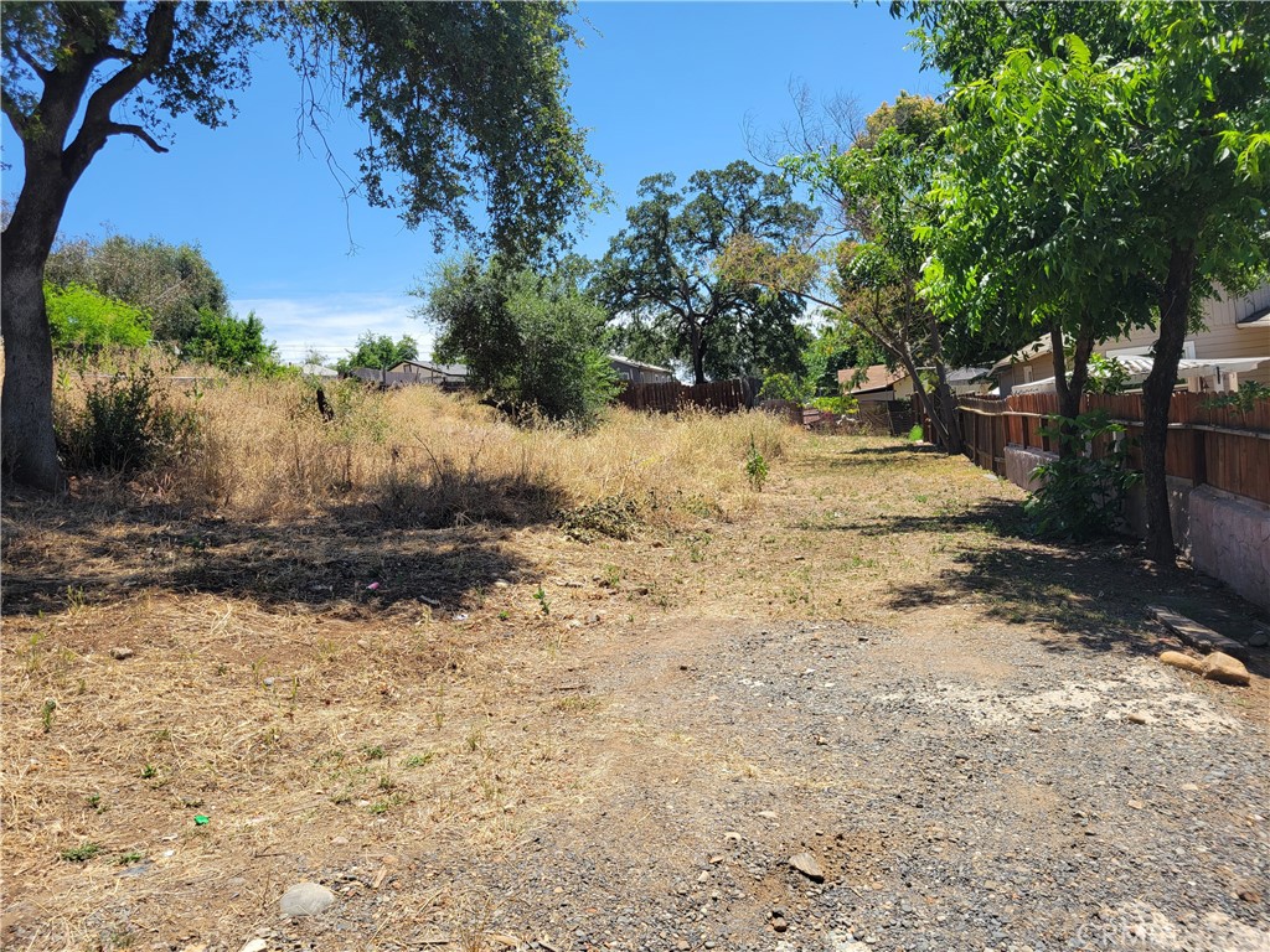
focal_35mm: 26
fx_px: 954
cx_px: 635
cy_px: 476
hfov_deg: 67.3
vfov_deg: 53.1
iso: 40
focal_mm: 5.4
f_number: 1.8
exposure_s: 1/1672
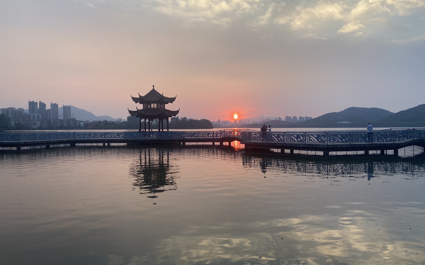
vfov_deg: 44.5
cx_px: 209
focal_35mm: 28
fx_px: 324
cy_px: 129
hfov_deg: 66.5
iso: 32
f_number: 1.8
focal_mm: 4.25
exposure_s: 1/209
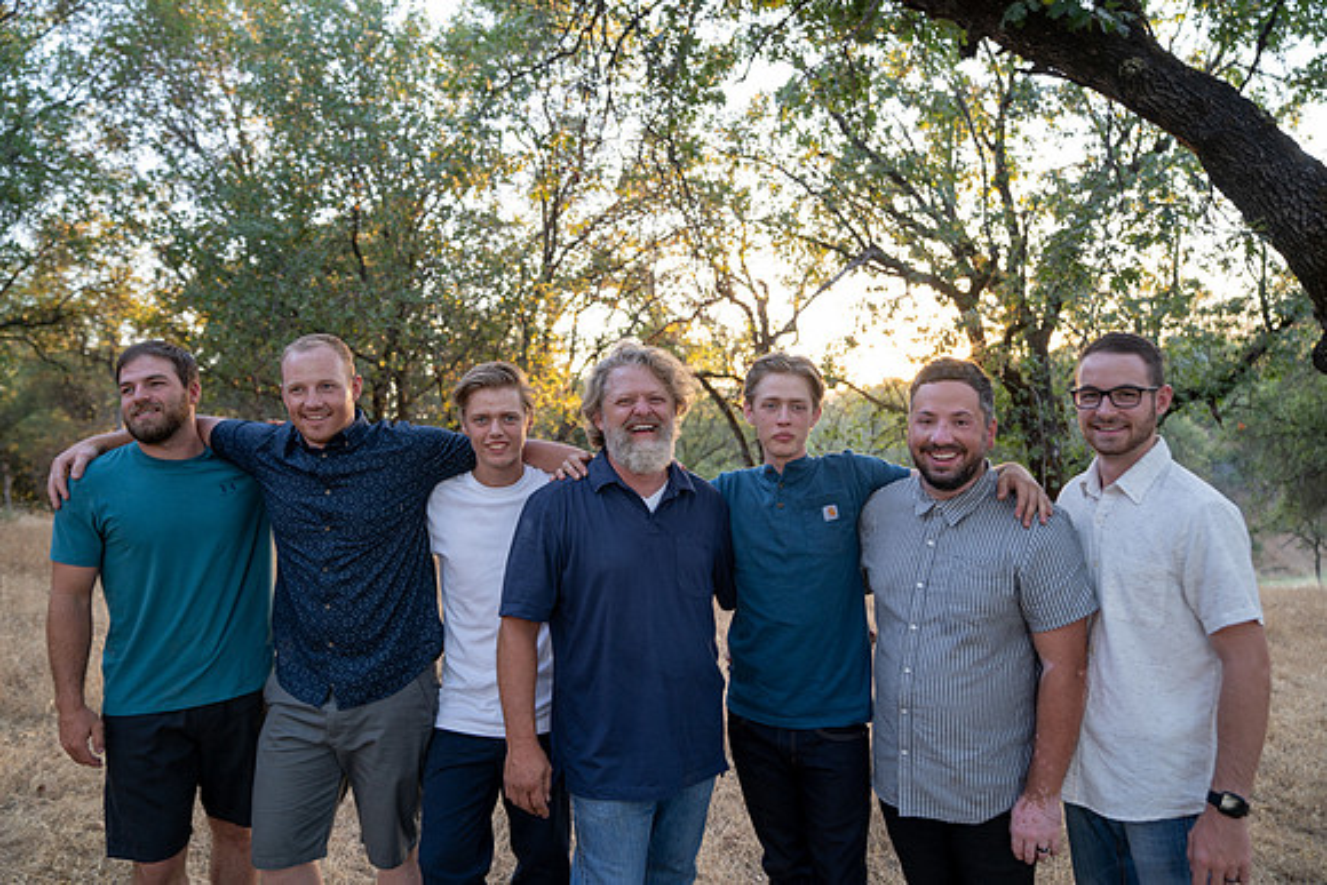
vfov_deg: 53.2
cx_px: 664
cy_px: 442
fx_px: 885
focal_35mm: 24
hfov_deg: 73.7
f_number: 2.8
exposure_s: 1/100
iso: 250
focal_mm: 24
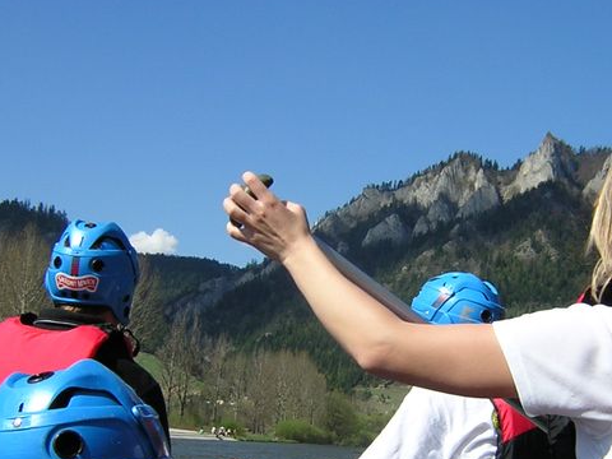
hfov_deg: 31.9
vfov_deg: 24.3
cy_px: 307
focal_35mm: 60
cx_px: 408
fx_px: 1061
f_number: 5.2
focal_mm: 4.7
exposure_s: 1/399
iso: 100
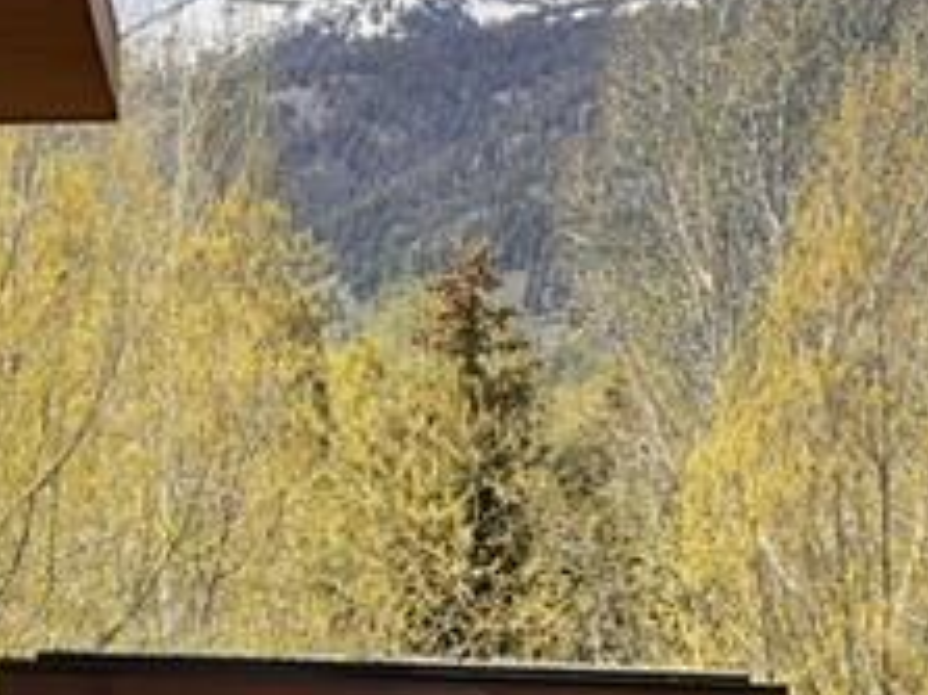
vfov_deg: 8.9
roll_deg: -1.6
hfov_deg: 11.8
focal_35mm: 166
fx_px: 4448
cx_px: -21
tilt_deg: +1.6
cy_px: 554
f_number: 2.8
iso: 32
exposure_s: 1/361
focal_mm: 9
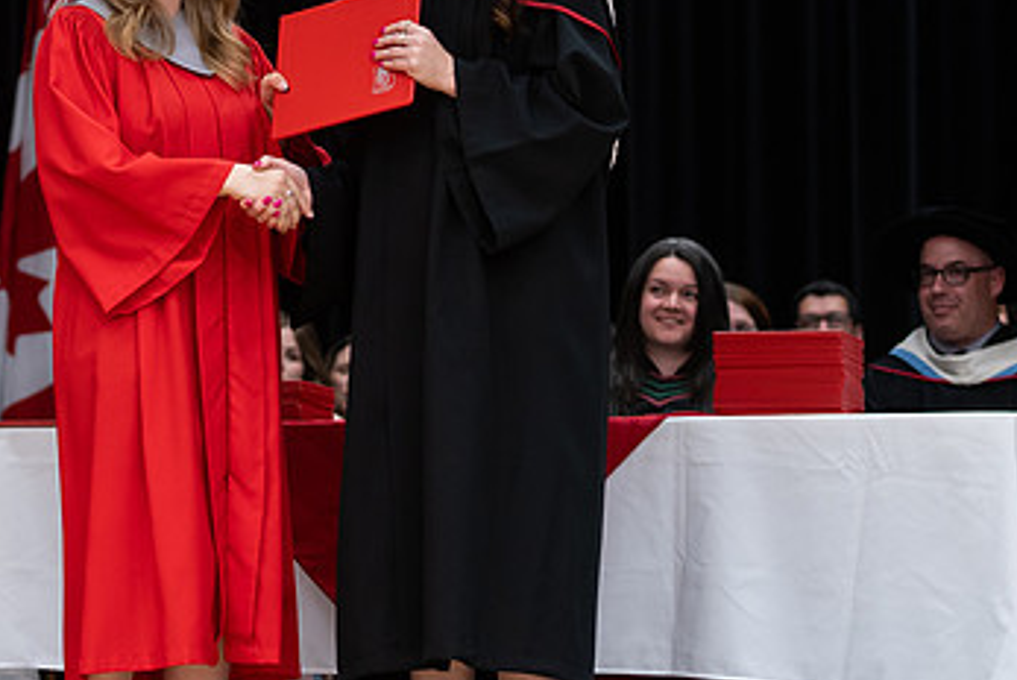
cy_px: 269
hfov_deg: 11.0
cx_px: 260
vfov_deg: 7.4
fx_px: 5287
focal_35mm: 187
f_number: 2.8
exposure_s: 1/200
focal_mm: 85
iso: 1000
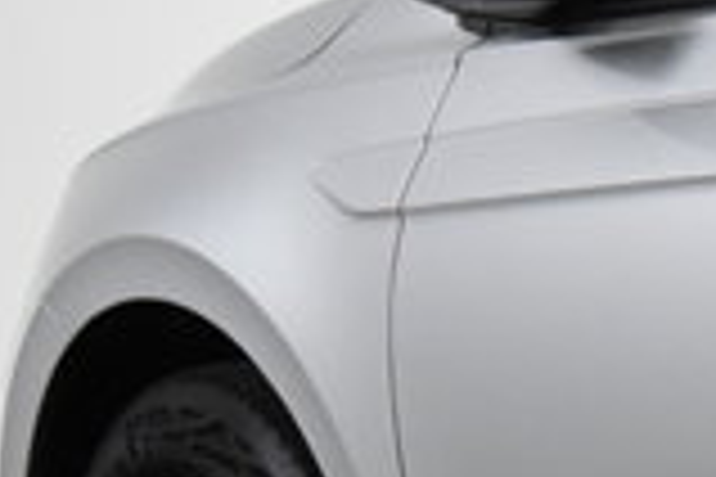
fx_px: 5389
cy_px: 403
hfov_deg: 6.9
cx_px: 2107
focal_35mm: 271
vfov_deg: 5.1
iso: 1600
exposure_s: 1/80
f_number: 4.5
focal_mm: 28
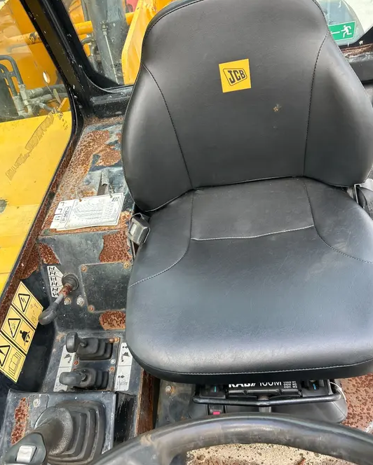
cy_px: 223
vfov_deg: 62.2
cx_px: 190
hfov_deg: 51.6
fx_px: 386
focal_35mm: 28
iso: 64
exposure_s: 1/121
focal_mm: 5.7
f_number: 1.5
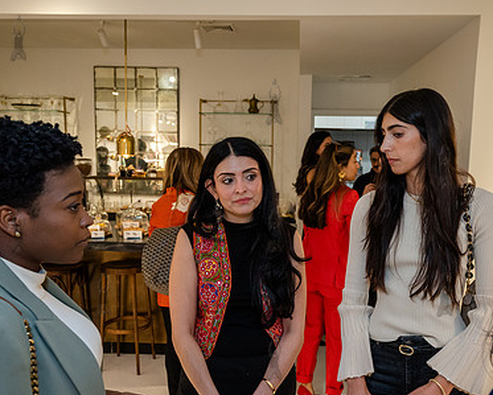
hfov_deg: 51.4
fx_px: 511
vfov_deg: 42.1
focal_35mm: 35
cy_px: 229
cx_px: 274
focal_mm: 24
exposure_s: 1/200
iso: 1600
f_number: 4
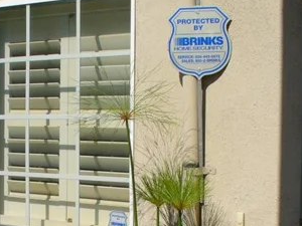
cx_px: 87
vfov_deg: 15.8
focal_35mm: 92
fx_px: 803
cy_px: 221
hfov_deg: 21.2
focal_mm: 6.1
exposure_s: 1/640
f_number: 5.6
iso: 80
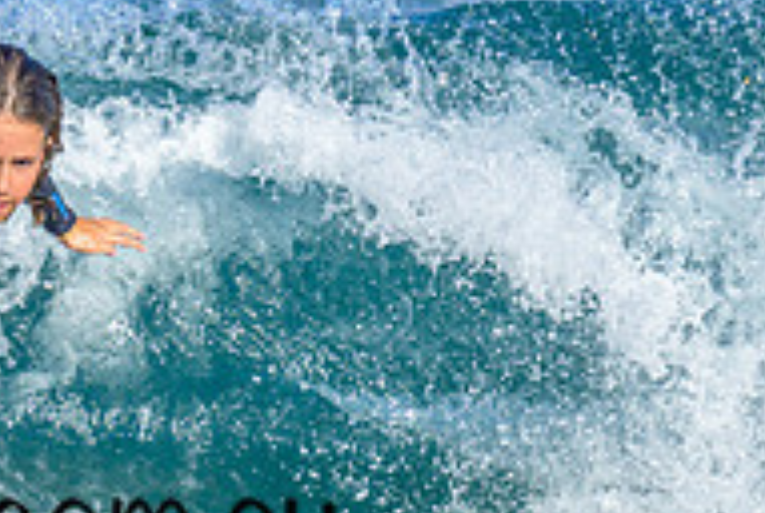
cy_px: 436
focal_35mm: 3334
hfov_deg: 0.6
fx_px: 70956
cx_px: -199
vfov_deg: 0.4
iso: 400
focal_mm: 800
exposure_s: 1/2000
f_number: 8
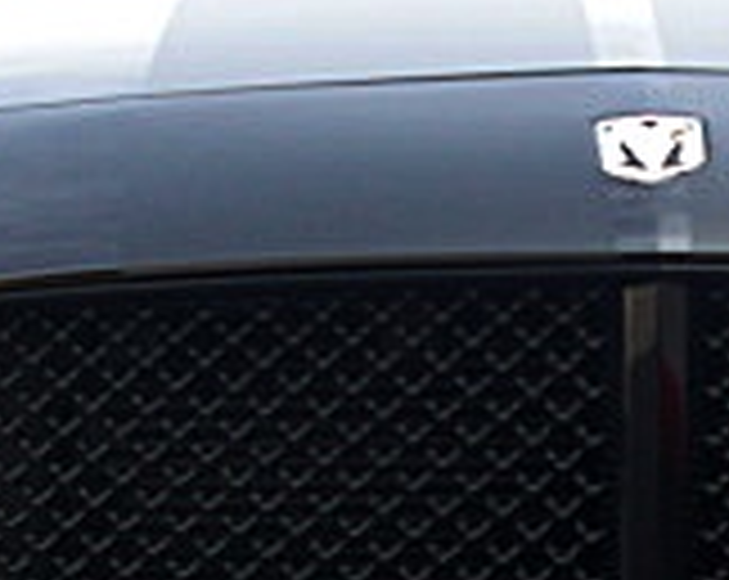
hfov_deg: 13.8
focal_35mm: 139
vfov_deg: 11.0
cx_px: 585
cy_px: 450
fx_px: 2994
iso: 50
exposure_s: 1/160
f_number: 2.8
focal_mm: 6.3
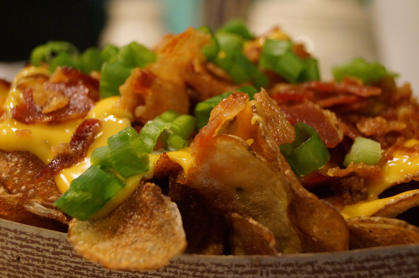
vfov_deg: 20.1
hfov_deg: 29.9
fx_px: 785
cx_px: 210
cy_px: 139
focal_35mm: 68
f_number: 5.6
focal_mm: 45
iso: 3200
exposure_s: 1/80
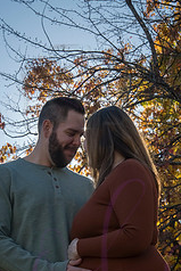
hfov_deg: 11.7
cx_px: 79
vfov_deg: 17.4
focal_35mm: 117
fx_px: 881
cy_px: 196
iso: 640
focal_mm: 62
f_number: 20
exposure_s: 1/160
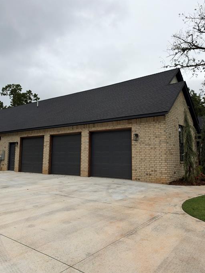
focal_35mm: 27
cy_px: 126
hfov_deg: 51.3
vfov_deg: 65.2
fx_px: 213
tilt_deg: +8.2
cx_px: 109
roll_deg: -0.2
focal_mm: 6.93
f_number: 1.8
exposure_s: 1/2208
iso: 64
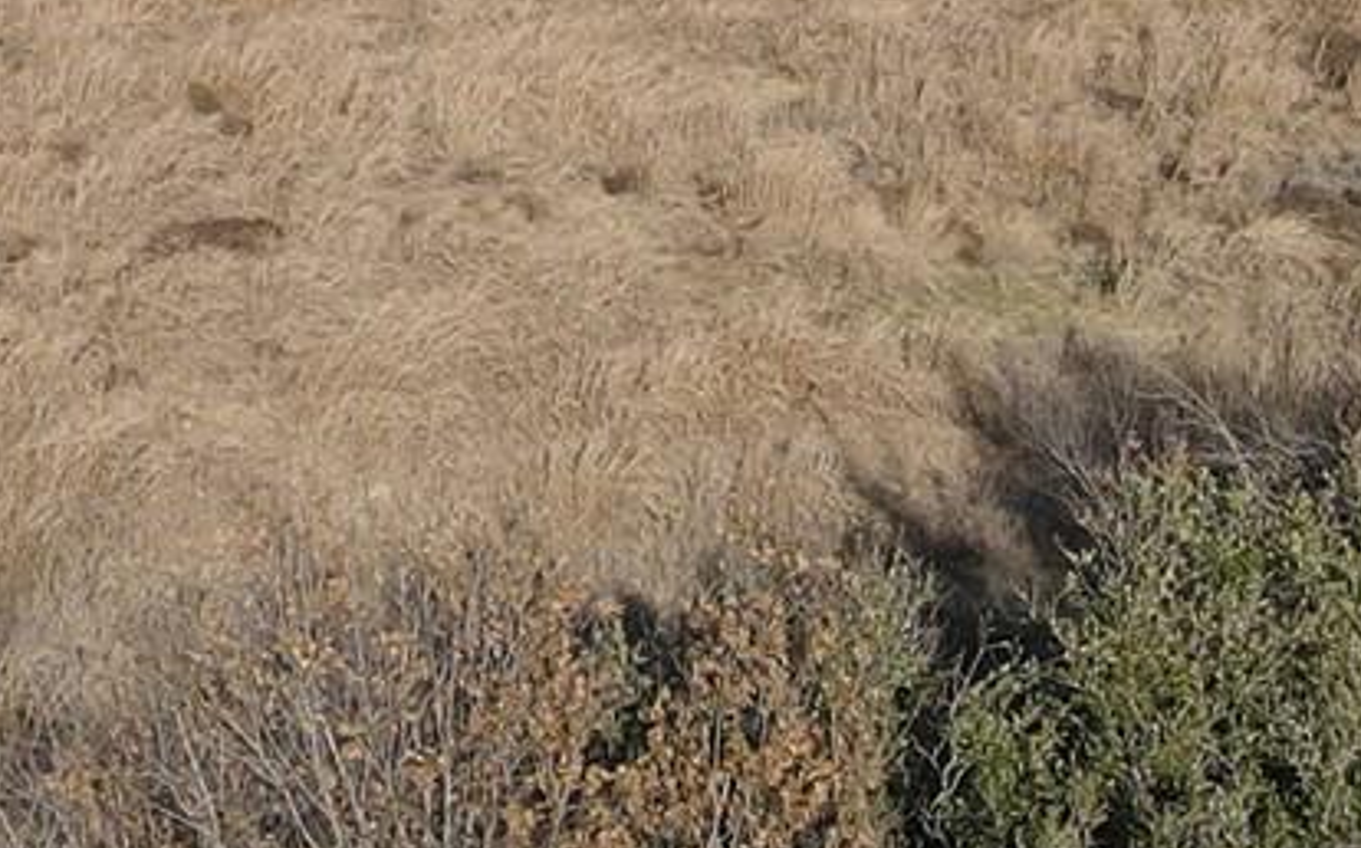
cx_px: -178
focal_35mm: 126
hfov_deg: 16.1
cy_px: -871
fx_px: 4670
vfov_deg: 9.6
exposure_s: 1/640
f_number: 2.8
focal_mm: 4.5
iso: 100
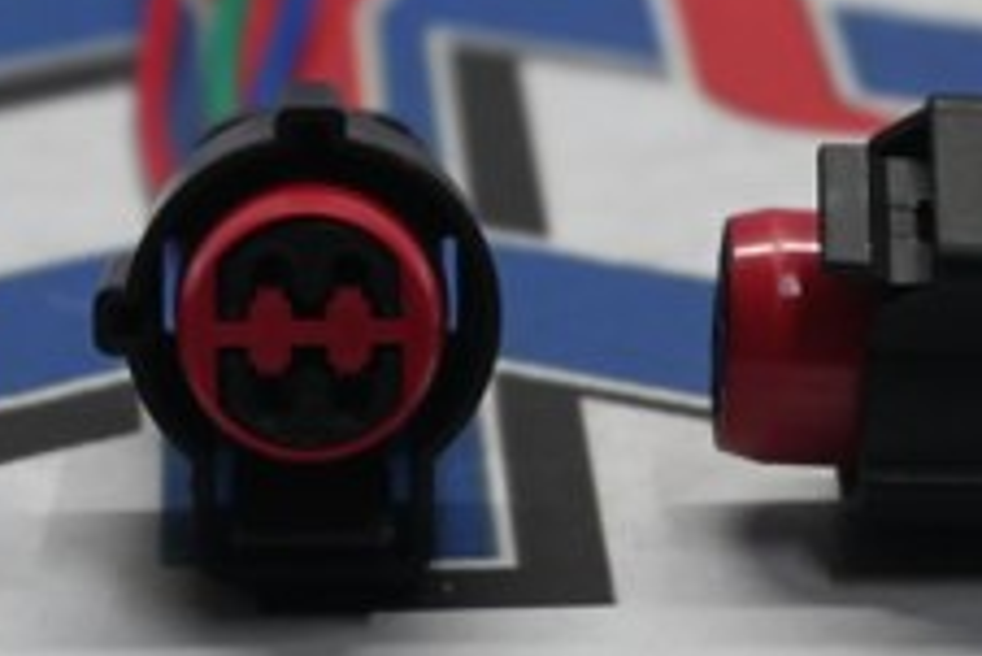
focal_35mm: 199
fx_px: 5432
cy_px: 174
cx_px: 274
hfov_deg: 10.3
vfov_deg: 6.9
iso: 1000
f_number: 6.3
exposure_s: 1/80
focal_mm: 50
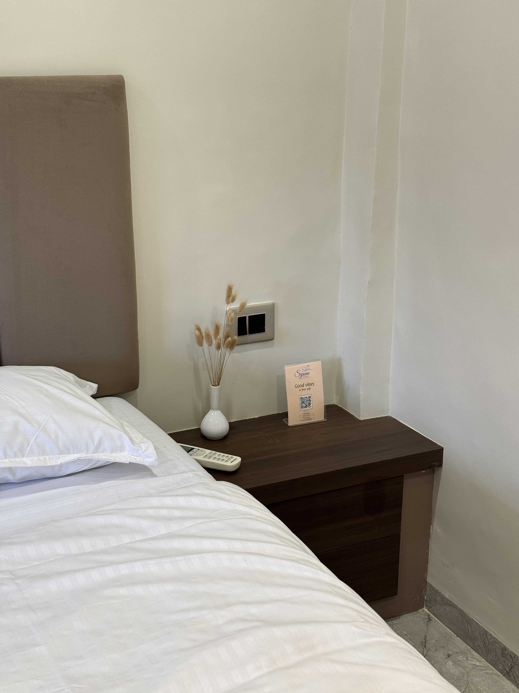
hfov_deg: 30.3
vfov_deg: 39.7
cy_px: 346
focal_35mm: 48
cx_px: 260
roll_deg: -0.3
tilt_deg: -16.0
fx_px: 960
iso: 80
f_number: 1.78
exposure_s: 1/50
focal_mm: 6.76
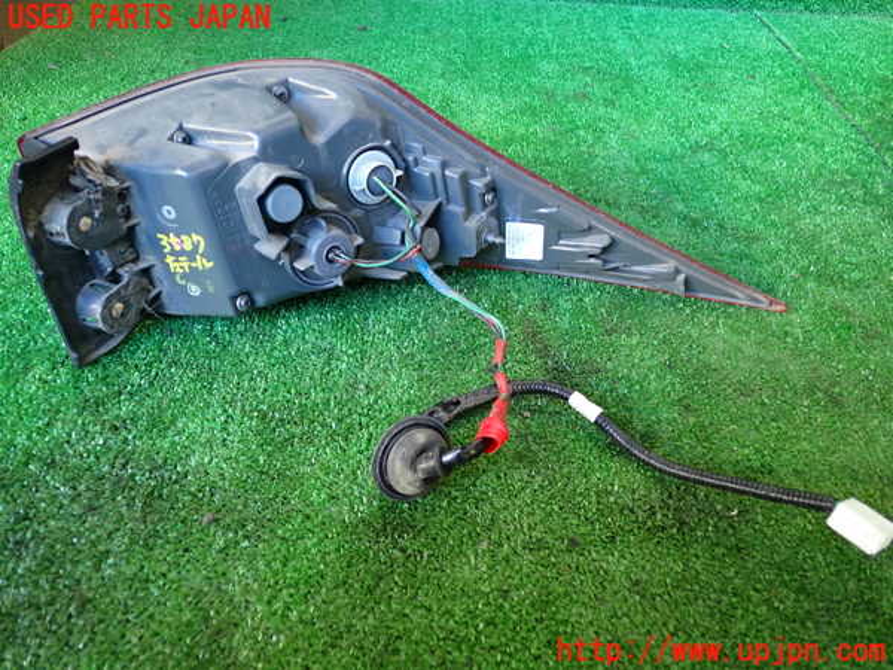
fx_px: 774
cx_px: 446
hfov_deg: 60.0
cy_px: 335
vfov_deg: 46.8
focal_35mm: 30
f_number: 2.3
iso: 320
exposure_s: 1/30
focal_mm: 5.4
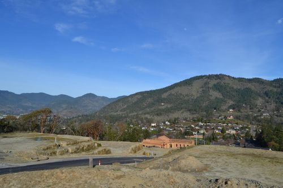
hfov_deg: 67.4
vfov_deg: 47.9
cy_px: 94
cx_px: 142
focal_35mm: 27
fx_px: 212
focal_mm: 18
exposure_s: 1/320
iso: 100
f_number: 9
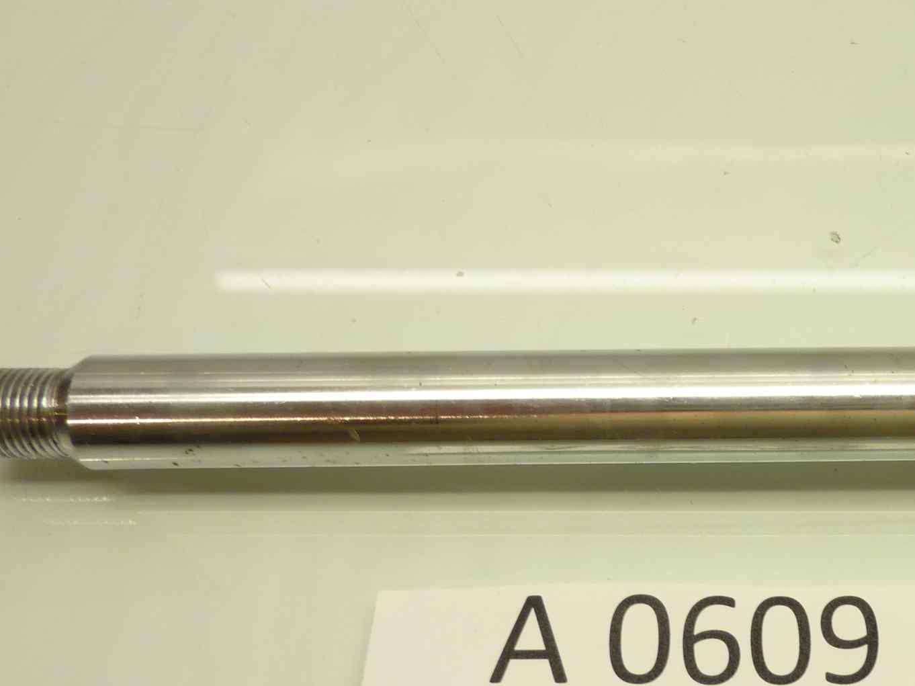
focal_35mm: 47
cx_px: 752
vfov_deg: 30.8
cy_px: 397
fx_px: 1242
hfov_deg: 38.7
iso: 80
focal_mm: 4.1
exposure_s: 1/20
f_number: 3.3
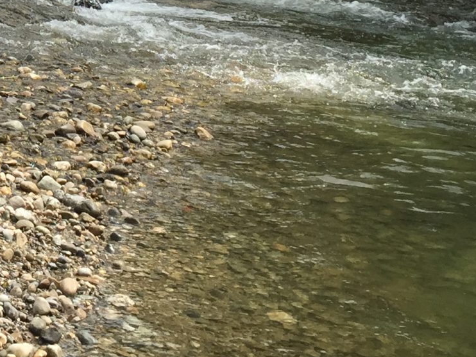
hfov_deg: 18.3
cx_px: -148
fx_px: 1376
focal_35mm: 100
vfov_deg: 14.0
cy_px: -156
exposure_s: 1/1319
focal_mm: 4.15
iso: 32
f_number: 2.2
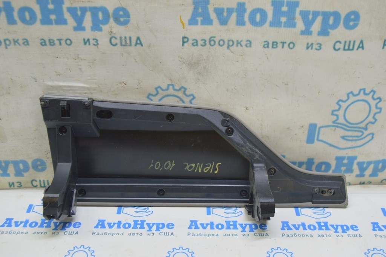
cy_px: 128
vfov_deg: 31.8
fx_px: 450
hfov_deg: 46.4
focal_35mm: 42
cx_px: 193
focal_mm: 28
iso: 400
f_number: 5.6
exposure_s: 1/20
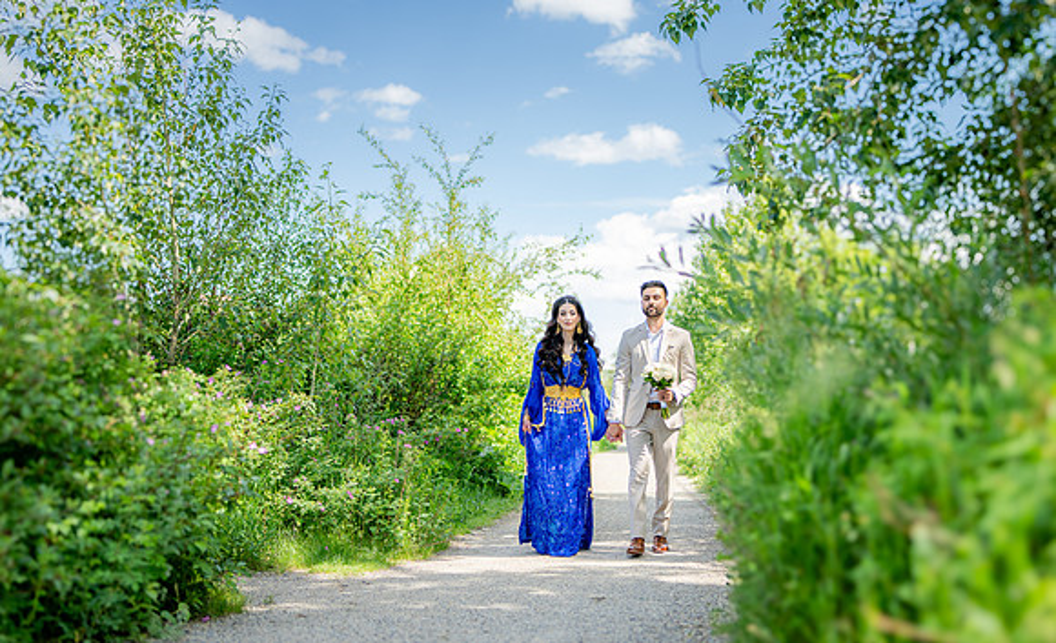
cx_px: 610
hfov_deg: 47.8
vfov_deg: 30.3
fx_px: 1186
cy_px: 357
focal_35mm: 42
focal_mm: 35
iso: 125
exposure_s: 1/3200
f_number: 1.2
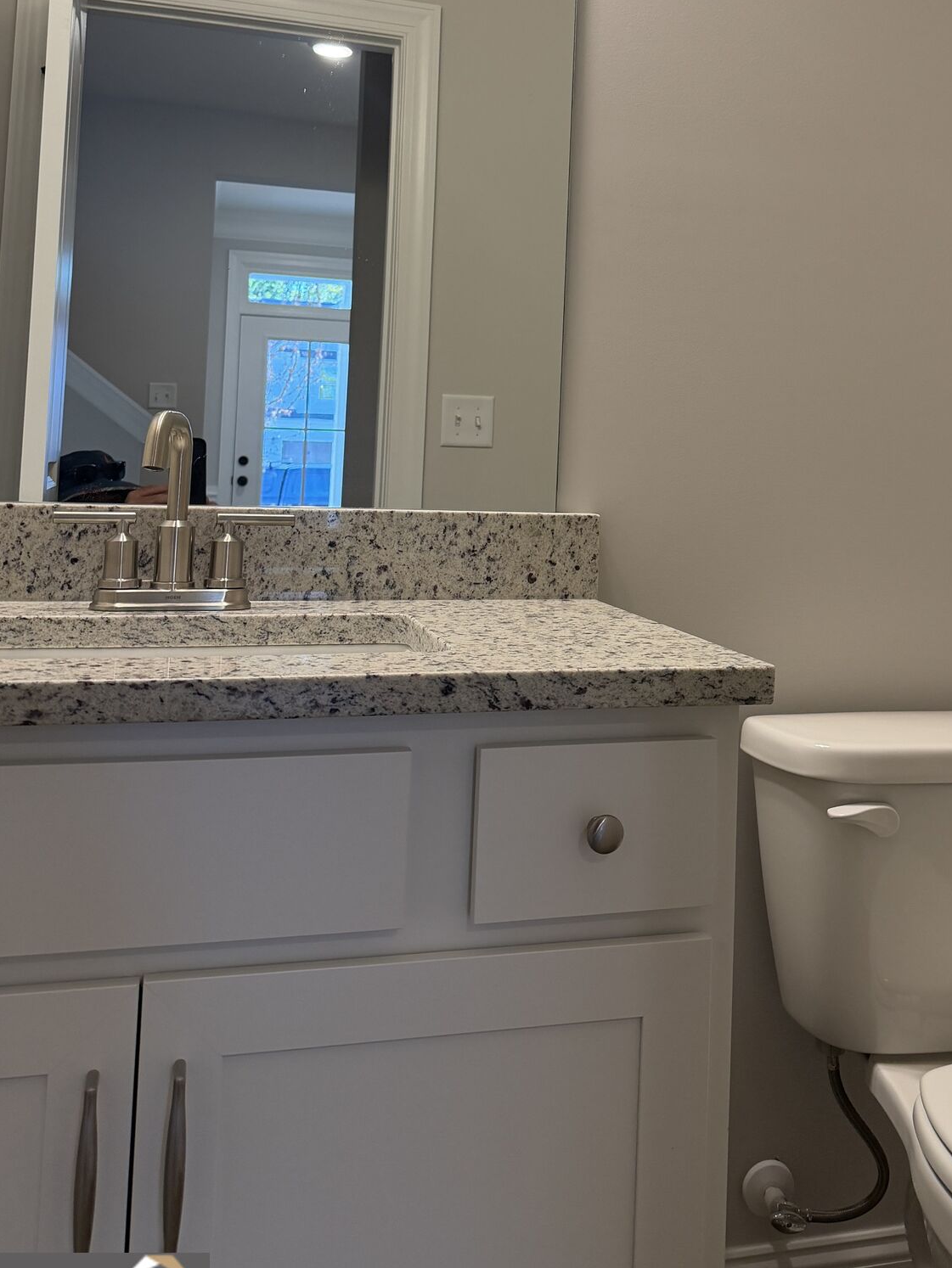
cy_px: 373
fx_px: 1356
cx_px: 651
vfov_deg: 48.8
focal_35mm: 37
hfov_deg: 38.2
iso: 200
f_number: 1.78
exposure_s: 1/121
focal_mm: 6.76
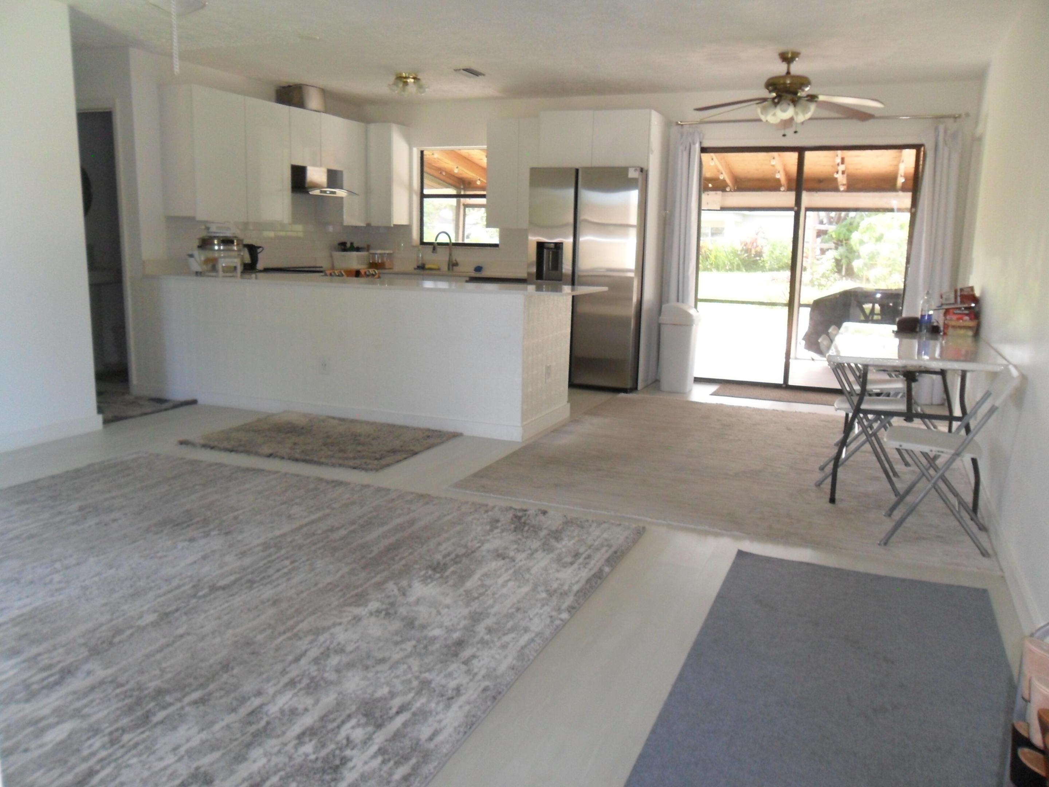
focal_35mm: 27
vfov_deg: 51.4
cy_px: 394
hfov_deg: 65.3
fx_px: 818
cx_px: 524
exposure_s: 1/45
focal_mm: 4.9
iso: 160
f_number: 3.5
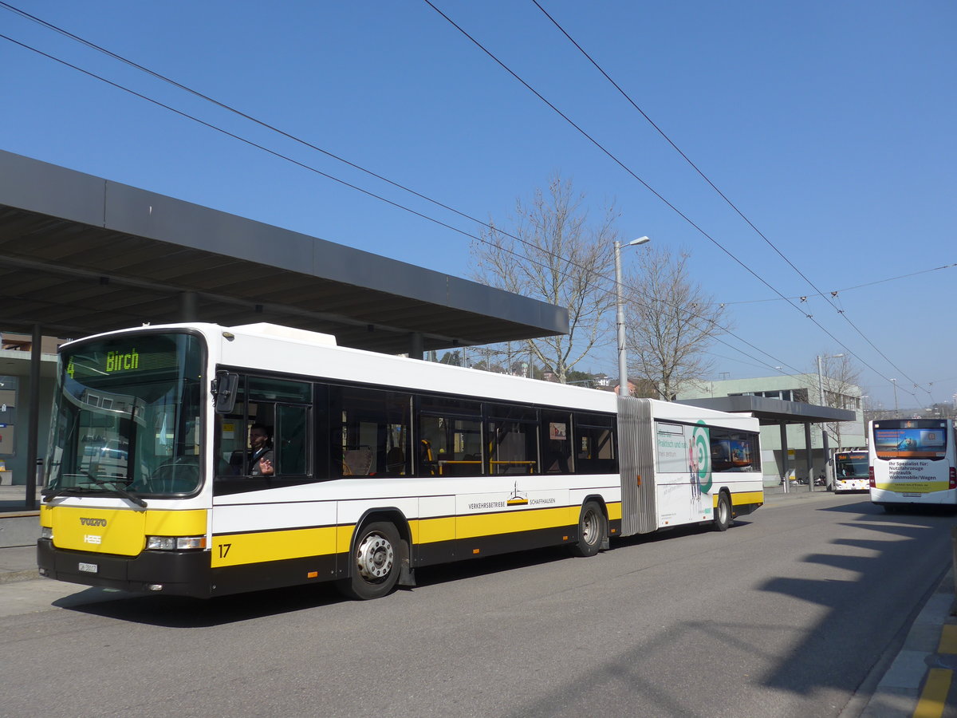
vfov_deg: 48.2
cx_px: 478
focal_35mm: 29
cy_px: 359
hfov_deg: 61.7
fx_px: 802
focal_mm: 6
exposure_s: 1/1600
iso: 80
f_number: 2.8
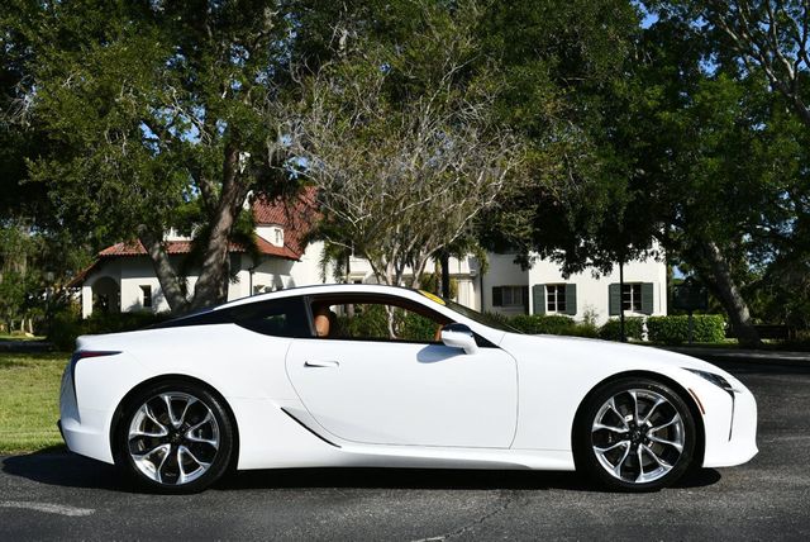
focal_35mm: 48
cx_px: 405
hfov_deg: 41.1
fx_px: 1081
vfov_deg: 28.1
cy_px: 271
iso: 100
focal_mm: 24
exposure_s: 1/320
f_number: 9
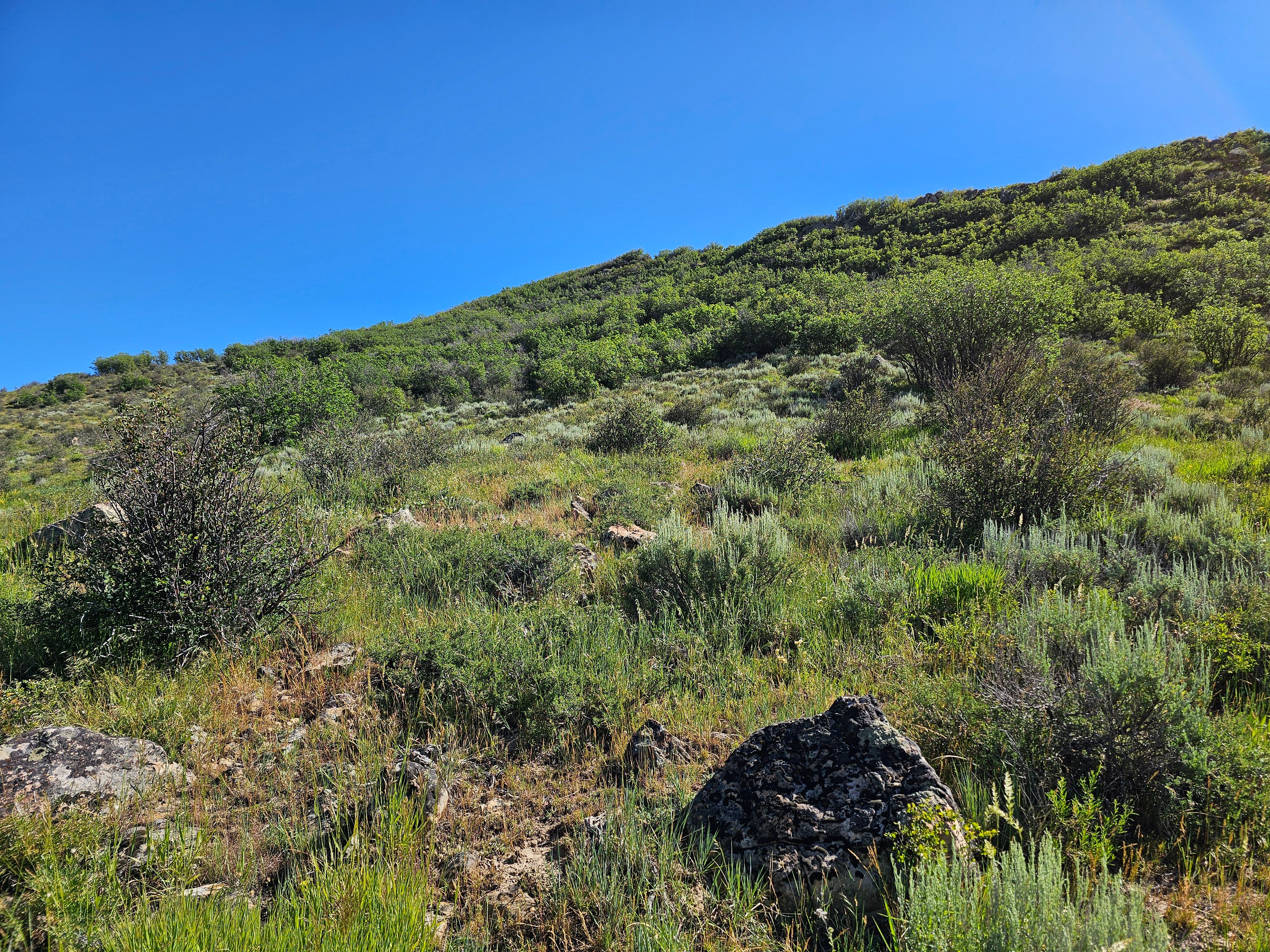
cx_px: 635
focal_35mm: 23
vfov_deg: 58.9
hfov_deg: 73.9
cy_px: 476
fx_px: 844
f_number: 1.7
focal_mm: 6.3
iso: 10
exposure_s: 1/612
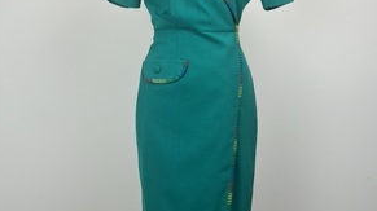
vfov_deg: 30.3
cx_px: 188
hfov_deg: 51.7
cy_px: 96
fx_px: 389
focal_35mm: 39
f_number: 1.6
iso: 32
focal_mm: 5.1
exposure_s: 1/148
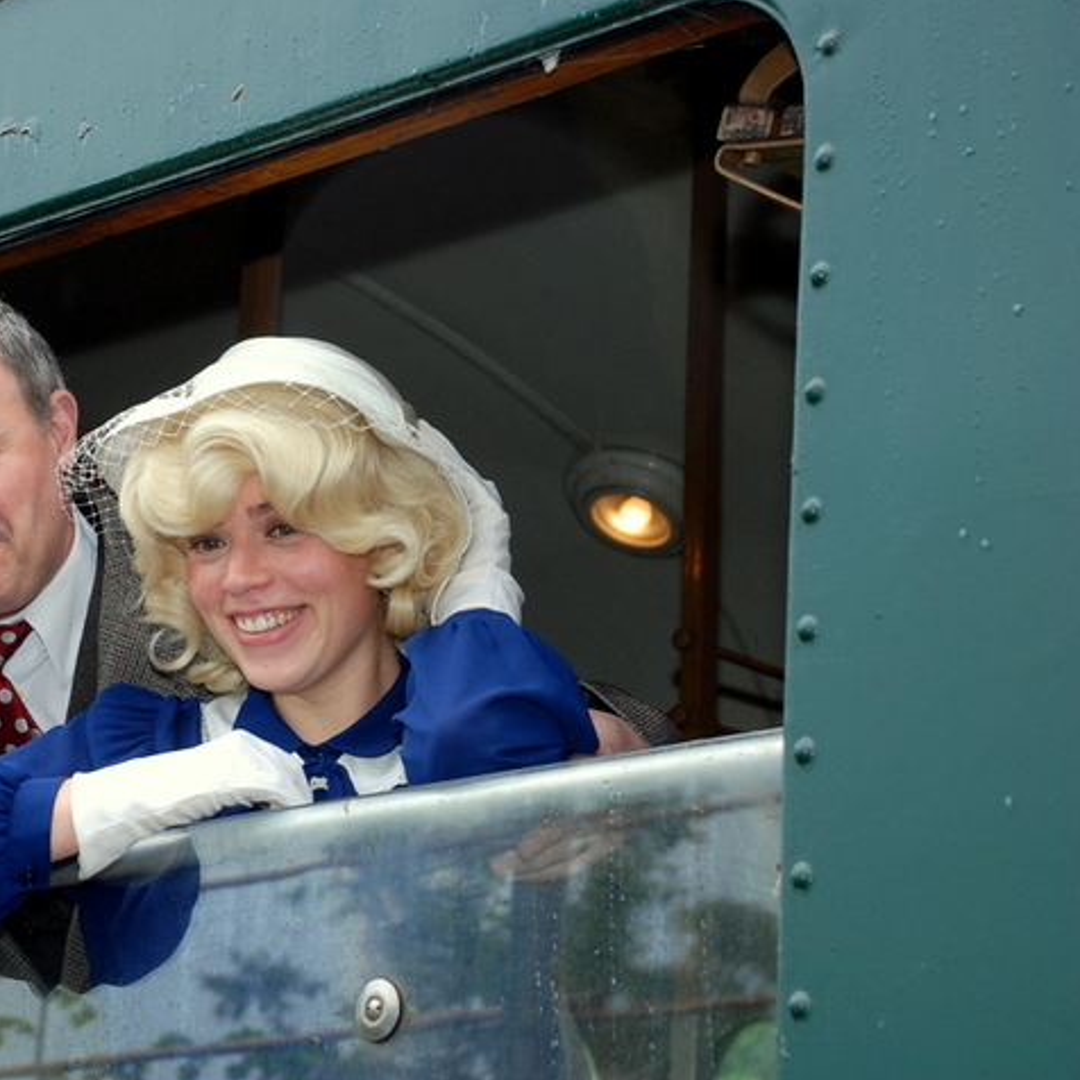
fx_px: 3953
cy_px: 540
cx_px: 268
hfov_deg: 15.5
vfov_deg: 15.6
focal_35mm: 112
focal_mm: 58
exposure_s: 1/125
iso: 320
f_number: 5.6
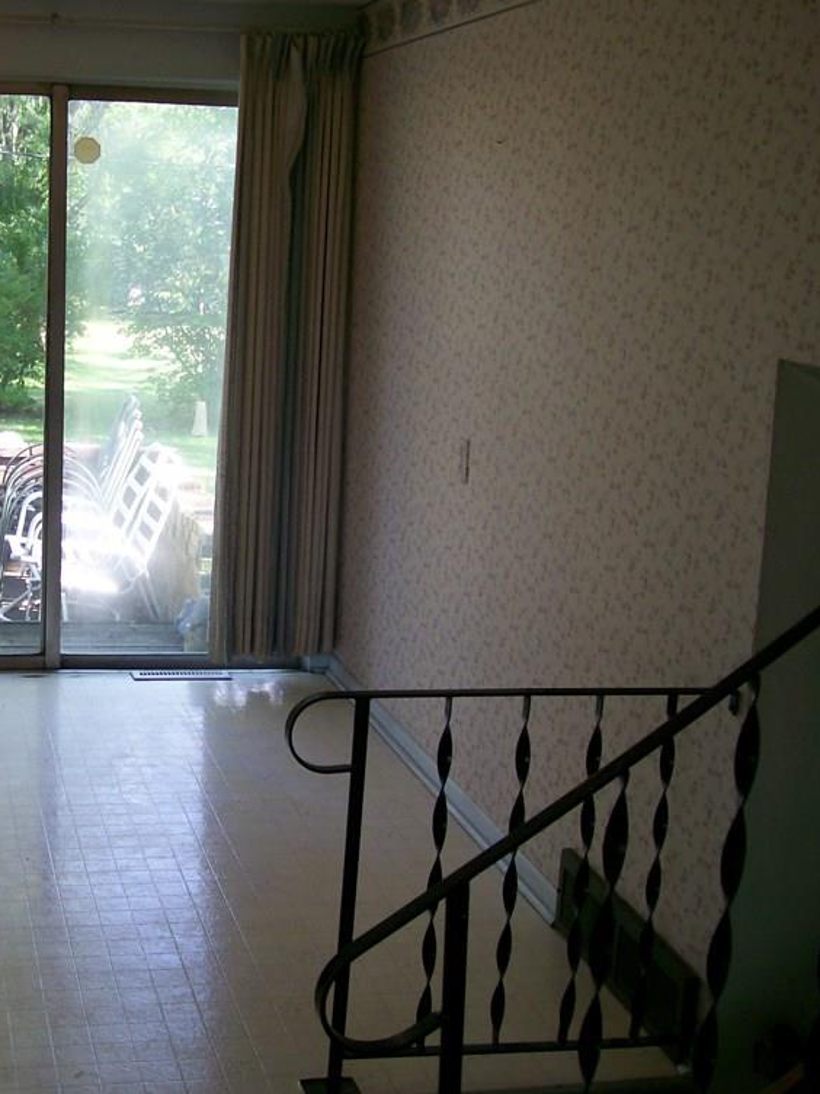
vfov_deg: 38.9
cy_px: 547
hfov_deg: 28.8
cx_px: 124
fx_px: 1548
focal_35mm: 49
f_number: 2.7
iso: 80
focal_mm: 6
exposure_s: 1/80.8
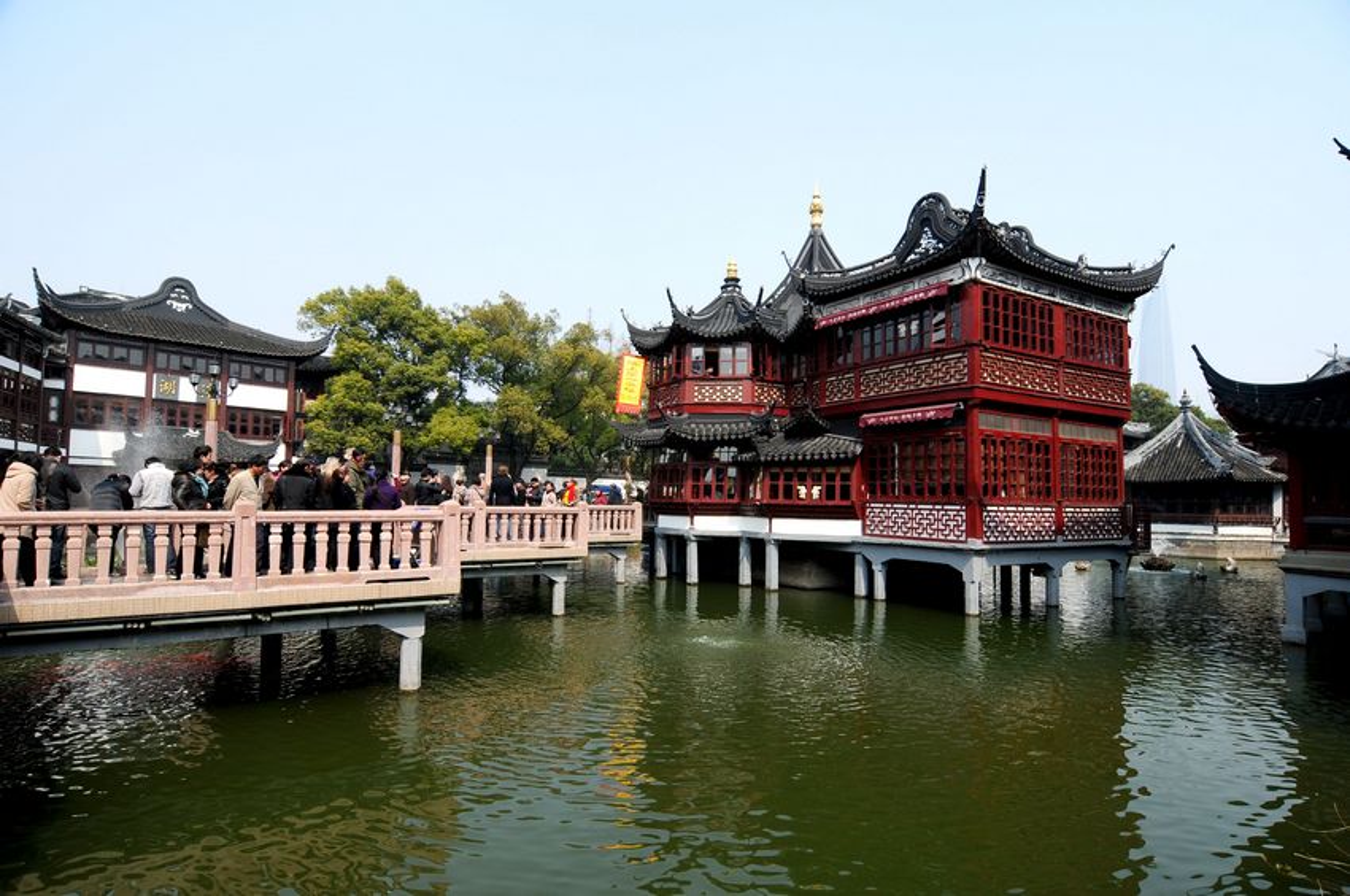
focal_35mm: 18
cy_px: 448
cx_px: 675
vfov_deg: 67.2
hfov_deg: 90.1
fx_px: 674
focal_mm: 12
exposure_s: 1/250
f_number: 8
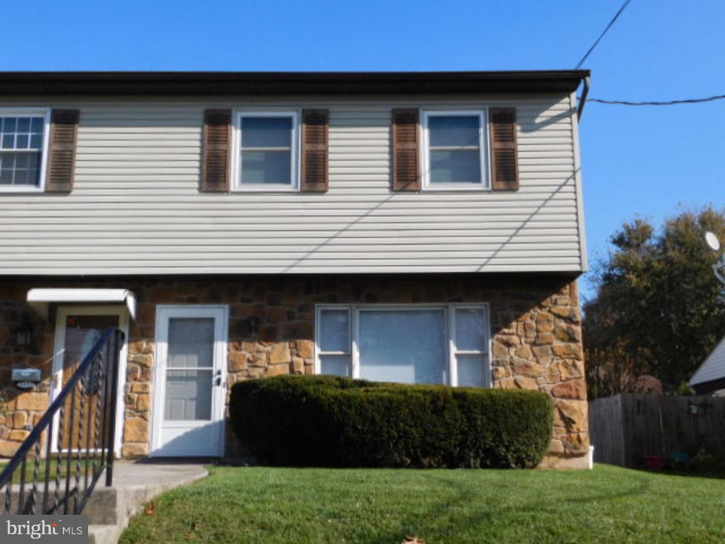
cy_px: 272
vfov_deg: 36.0
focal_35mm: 40
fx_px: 838
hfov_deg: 46.8
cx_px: 362
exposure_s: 1/1250
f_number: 3.6
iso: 125
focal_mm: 7.1
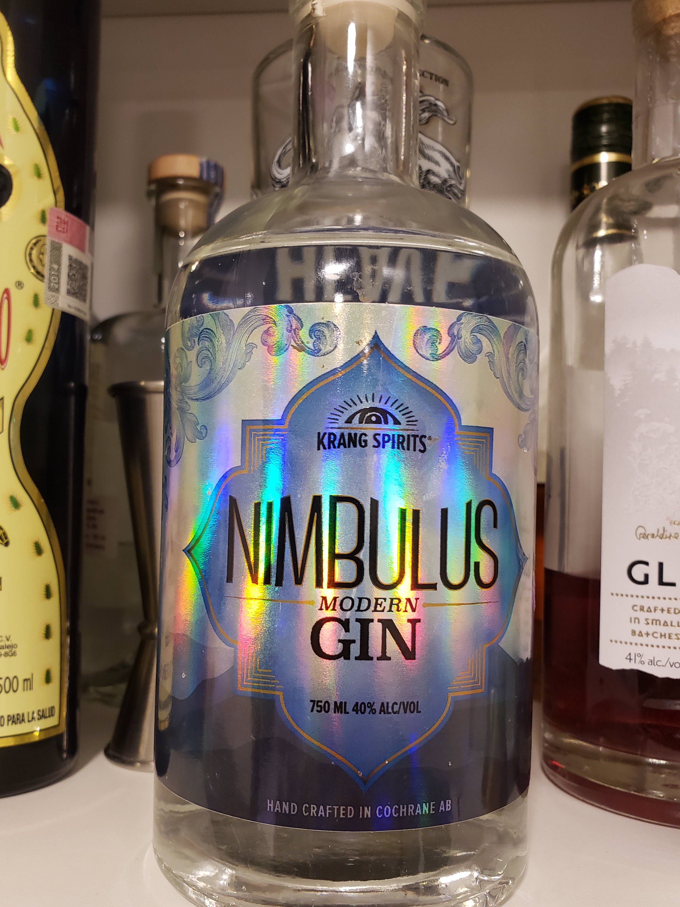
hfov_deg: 48.2
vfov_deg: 61.6
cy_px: 489
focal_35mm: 29
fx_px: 760
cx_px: 309
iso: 250
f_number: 2.4
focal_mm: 4.3
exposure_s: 1/40
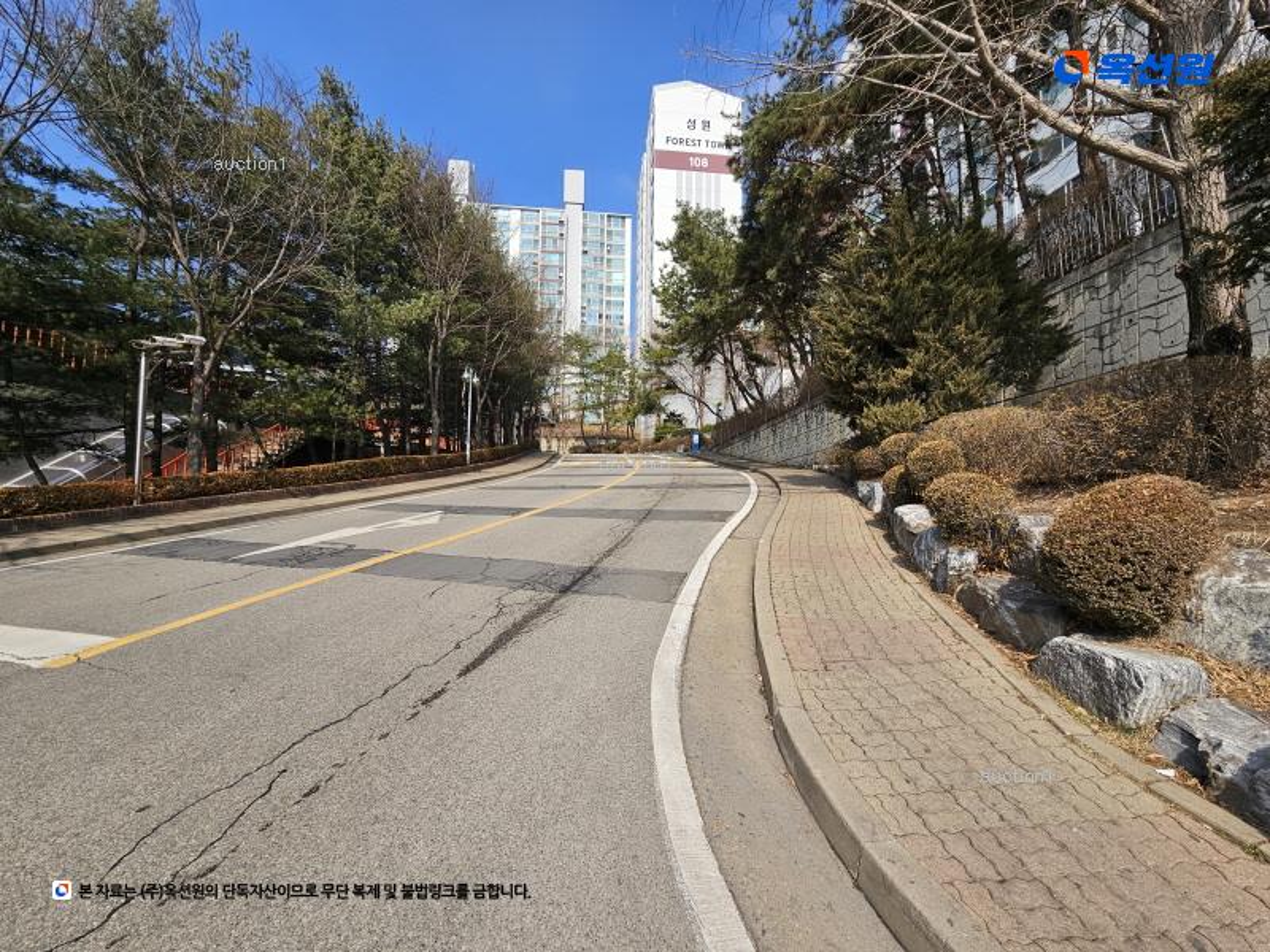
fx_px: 477
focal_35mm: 13
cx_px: 635
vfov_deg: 89.9
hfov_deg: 106.2
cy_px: 476
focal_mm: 2.2
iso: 50
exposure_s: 1/1714
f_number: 2.2
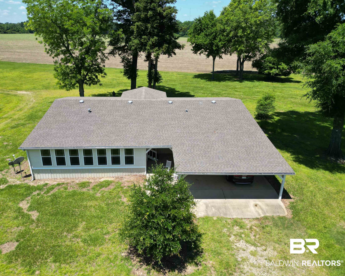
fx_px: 265
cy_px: 137
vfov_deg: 54.9
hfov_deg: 66.0
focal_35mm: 26
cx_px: 161
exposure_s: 1/2000
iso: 110
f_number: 1.7
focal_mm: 6.72
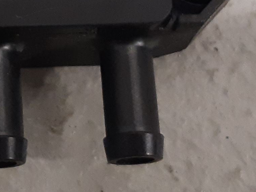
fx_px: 518
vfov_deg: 20.0
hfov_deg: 26.4
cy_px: -25
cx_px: 3
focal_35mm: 70
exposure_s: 1/50
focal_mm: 3.93
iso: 250
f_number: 1.7
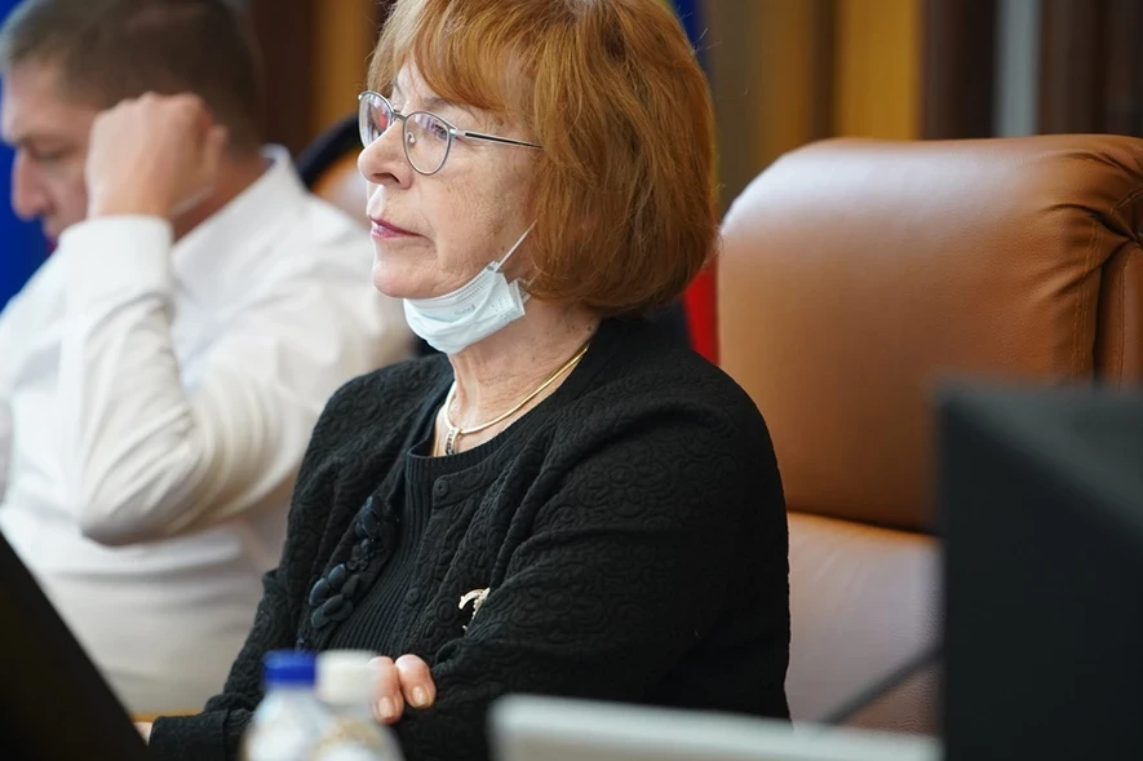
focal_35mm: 224
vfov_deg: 6.1
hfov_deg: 9.2
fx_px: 7108
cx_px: 516
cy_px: 346
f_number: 2.8
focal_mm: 200
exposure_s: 1/320
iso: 2500
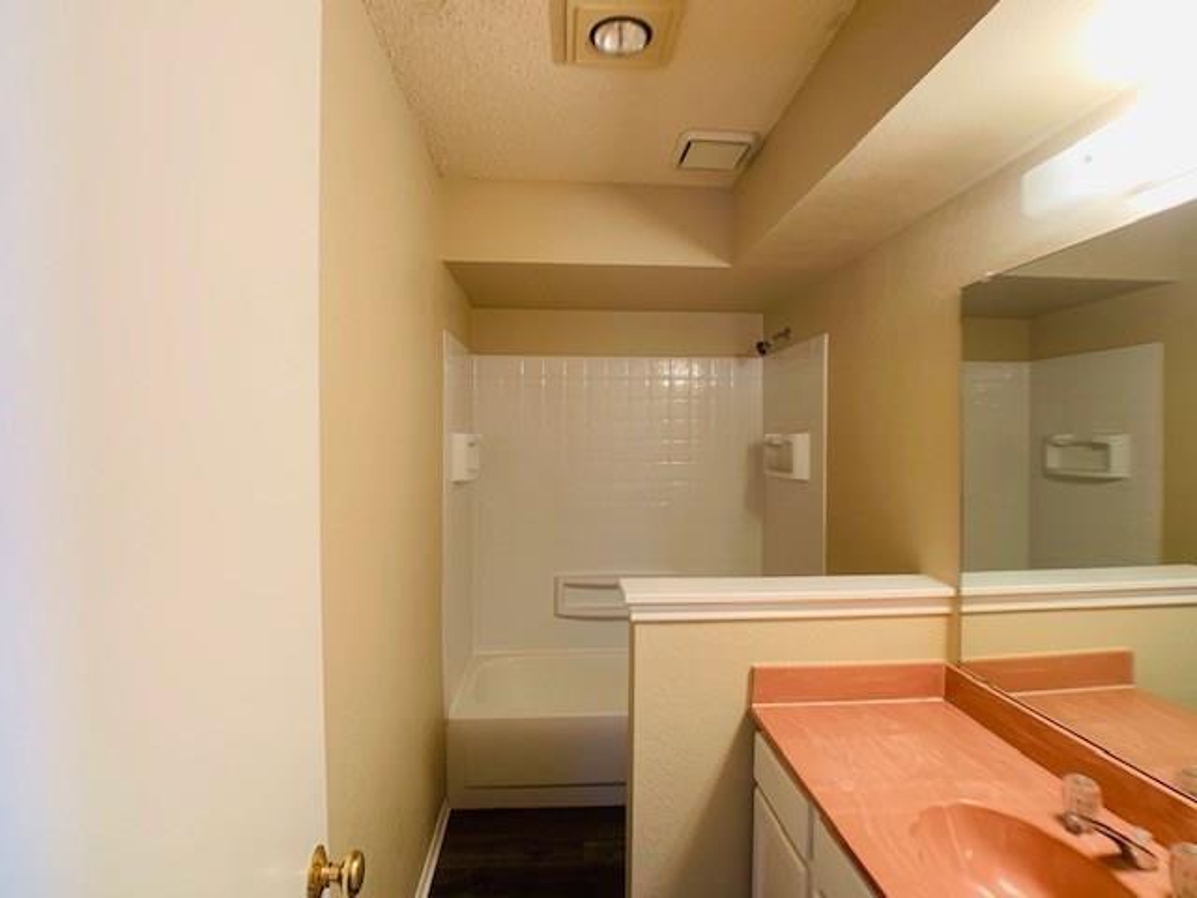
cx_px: 598
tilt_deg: -1.3
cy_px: 449
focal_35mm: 26
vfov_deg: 53.1
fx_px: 899
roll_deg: -0.3
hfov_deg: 67.3
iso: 200
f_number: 1.8
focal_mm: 4.25
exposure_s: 1/60
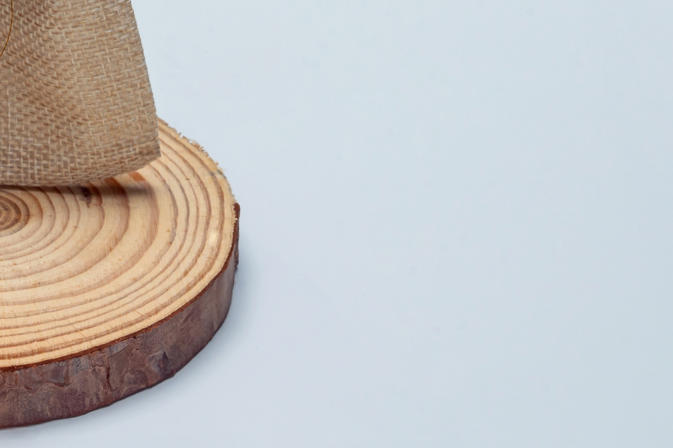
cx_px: -132
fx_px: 3998
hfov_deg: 9.5
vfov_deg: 6.4
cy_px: 62
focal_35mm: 214
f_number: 16
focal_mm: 85
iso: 160
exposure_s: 1/50
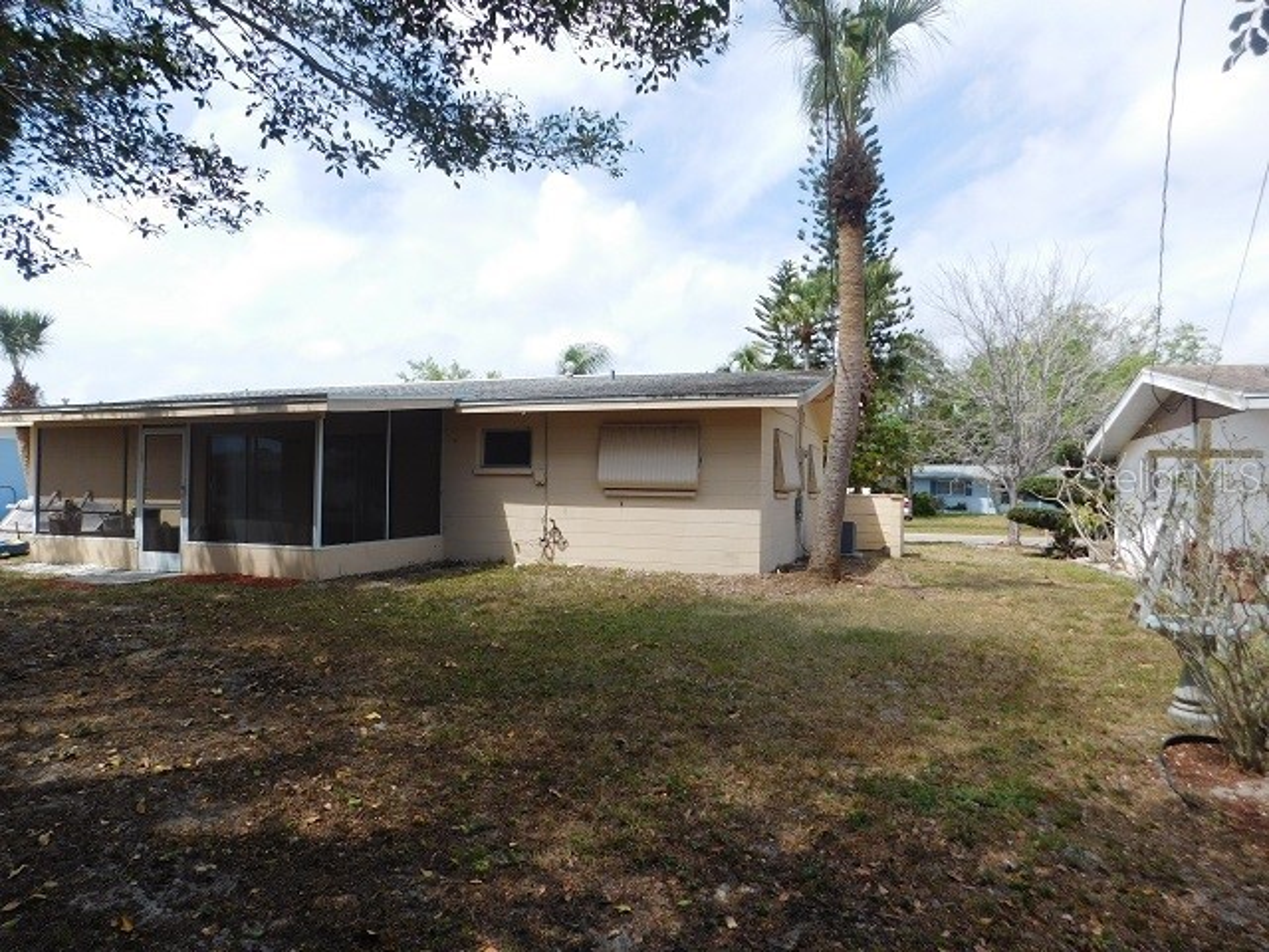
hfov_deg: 73.9
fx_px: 843
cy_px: 476
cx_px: 634
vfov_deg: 58.9
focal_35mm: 23
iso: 125
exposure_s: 1/1250
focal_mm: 4
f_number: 3
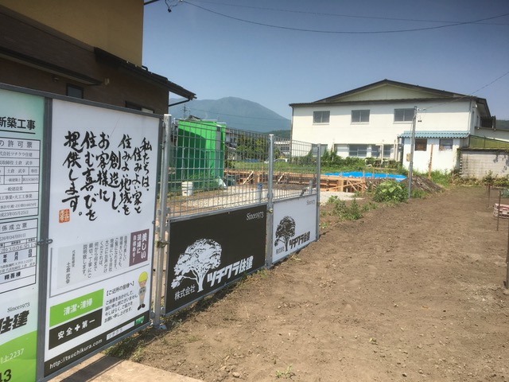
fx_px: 426
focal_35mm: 29
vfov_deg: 48.2
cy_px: 191
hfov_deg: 61.7
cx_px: 254
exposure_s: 1/974
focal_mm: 4.15
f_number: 2.2
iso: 25
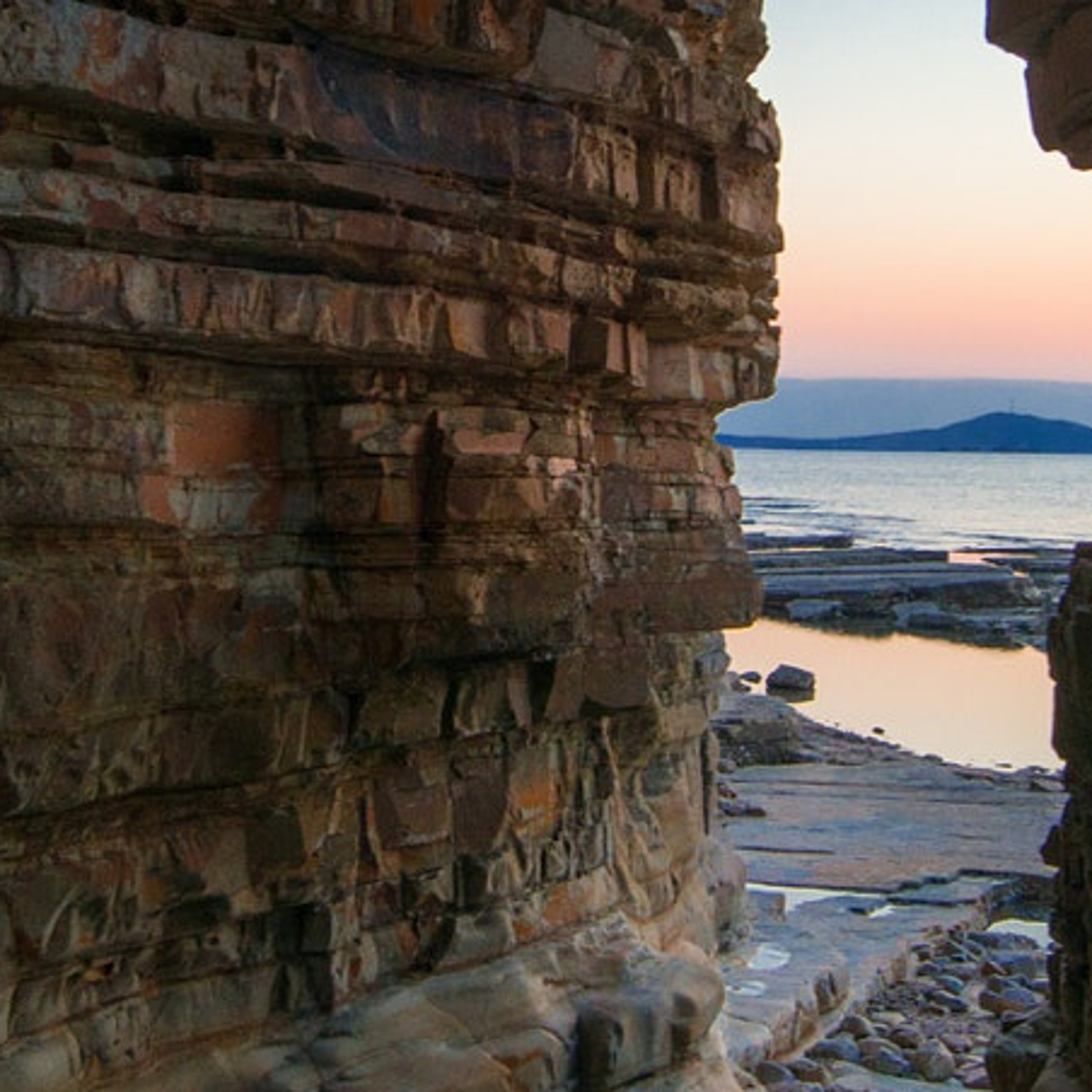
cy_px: 275
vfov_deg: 31.1
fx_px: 1927
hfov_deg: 31.6
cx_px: 452
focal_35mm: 54
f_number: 11
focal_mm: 14
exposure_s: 1/13
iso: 500
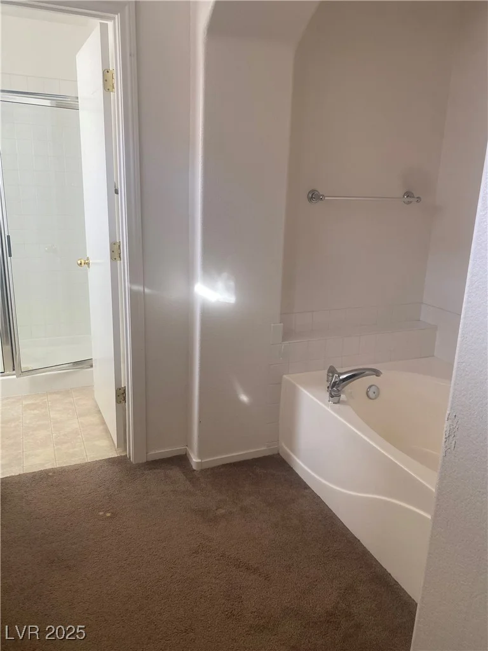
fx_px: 489
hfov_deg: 53.1
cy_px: 326
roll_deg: -2.9
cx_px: 244
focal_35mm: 26
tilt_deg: -15.3
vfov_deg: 67.3
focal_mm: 4.25
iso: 100
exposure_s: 1/121
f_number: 1.8
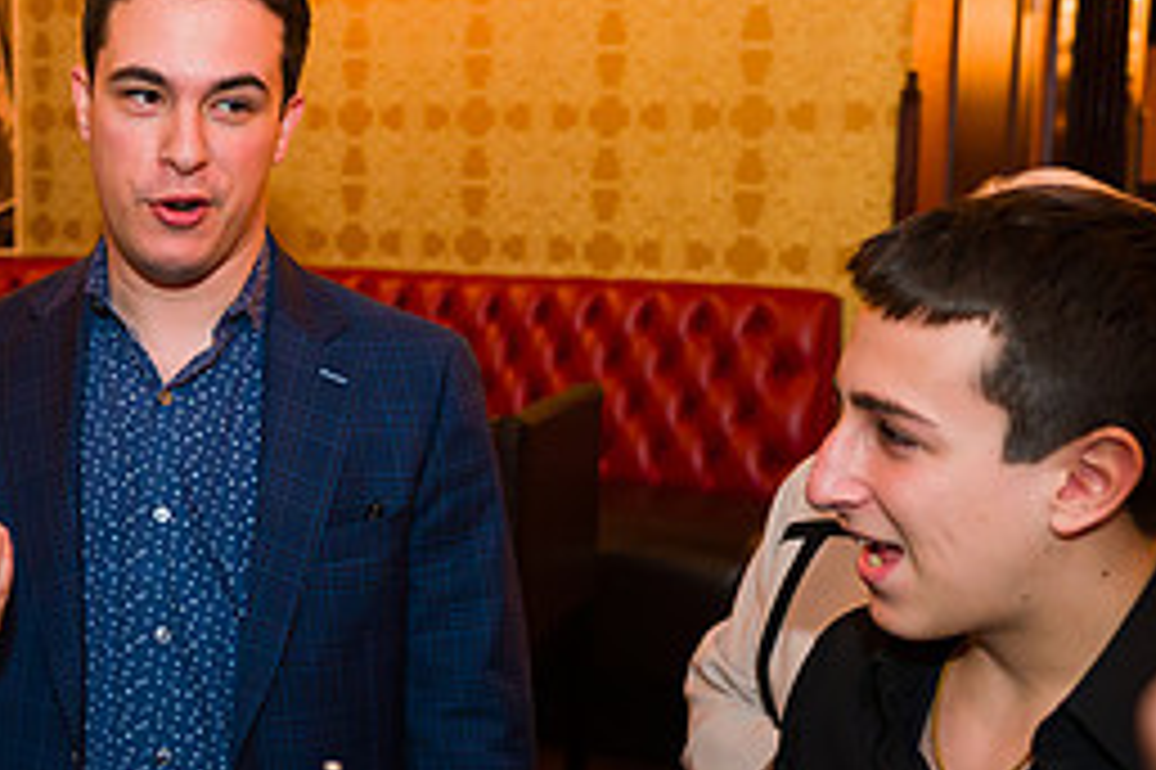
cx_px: 209
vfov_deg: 24.2
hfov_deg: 34.4
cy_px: 419
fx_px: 1797
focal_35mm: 56
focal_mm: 24
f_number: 3.2
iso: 1250
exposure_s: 1/200
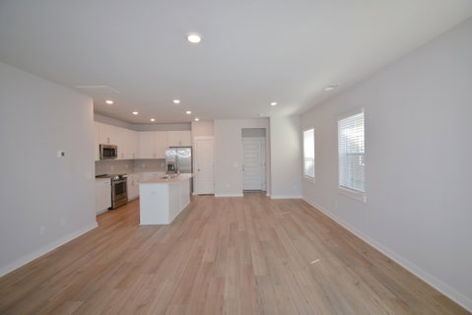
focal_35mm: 15
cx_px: 236
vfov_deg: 77.4
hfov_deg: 100.4
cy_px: 158
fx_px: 197
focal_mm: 10
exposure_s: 1/80
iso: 200
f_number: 4.5
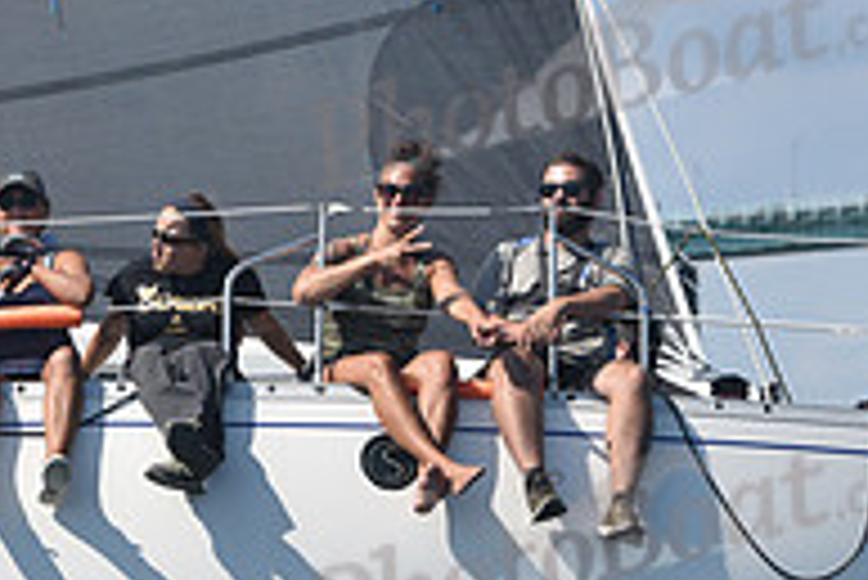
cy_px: 371
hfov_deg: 6.7
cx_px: 81
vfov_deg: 4.5
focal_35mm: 306
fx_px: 7383
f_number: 5.6
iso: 250
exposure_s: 1/1000
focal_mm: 102
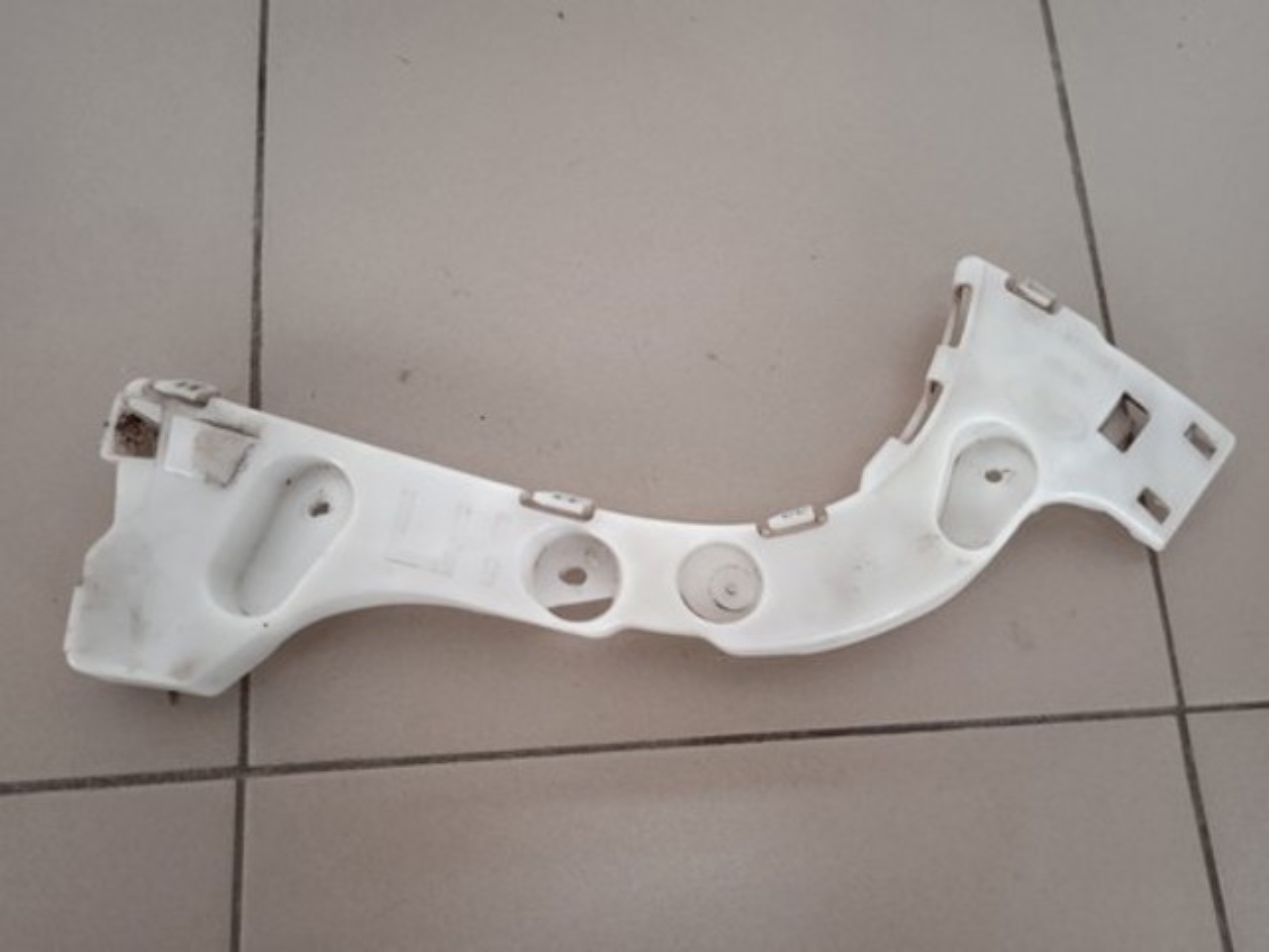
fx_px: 1026
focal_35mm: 28
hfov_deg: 63.4
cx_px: 634
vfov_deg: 49.7
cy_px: 476
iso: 460
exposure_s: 1/33.3
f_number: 2.2
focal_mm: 3.43
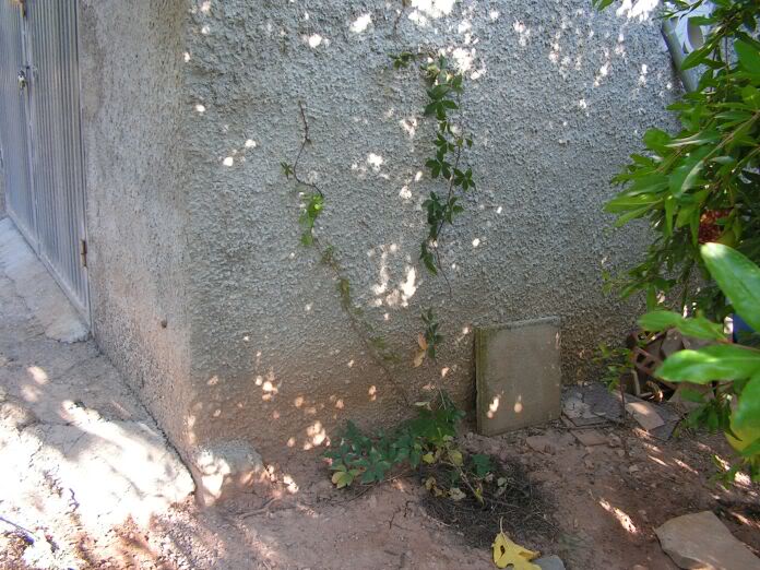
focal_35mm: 36
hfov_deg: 51.4
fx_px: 790
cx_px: 380
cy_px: 285
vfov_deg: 39.7
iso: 64
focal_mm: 6
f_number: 3.2
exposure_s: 1/50
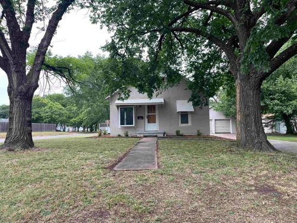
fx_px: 223
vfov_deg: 53.1
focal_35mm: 26
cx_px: 148
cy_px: 112
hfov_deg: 67.3
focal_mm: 4.2
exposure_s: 1/123
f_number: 1.6
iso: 32
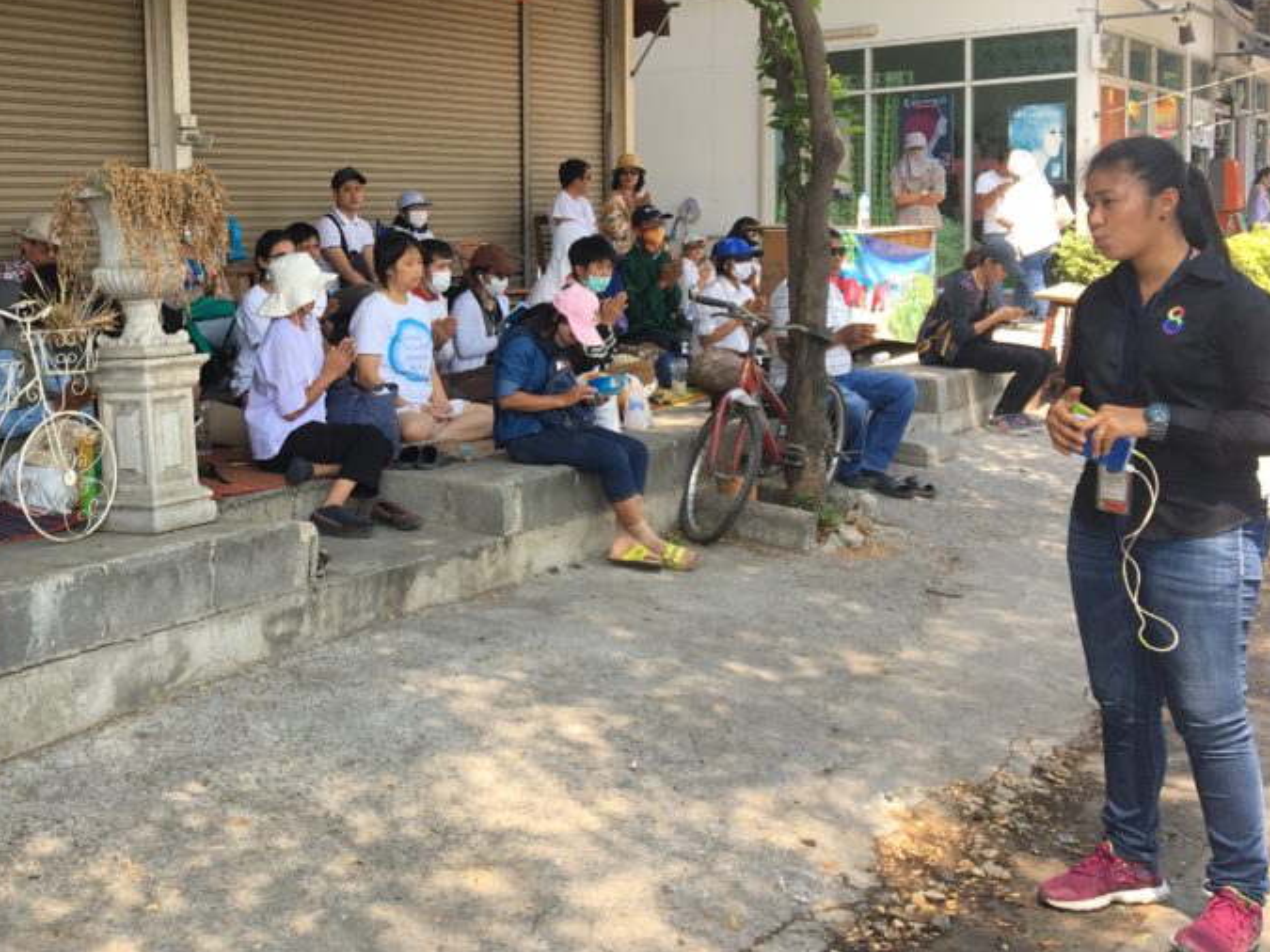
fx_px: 1614
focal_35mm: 44
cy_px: 320
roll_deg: +1.4
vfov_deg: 32.6
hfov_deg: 41.6
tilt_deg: -1.8
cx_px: 312
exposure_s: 1/267
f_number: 2.2
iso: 25
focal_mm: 4.15
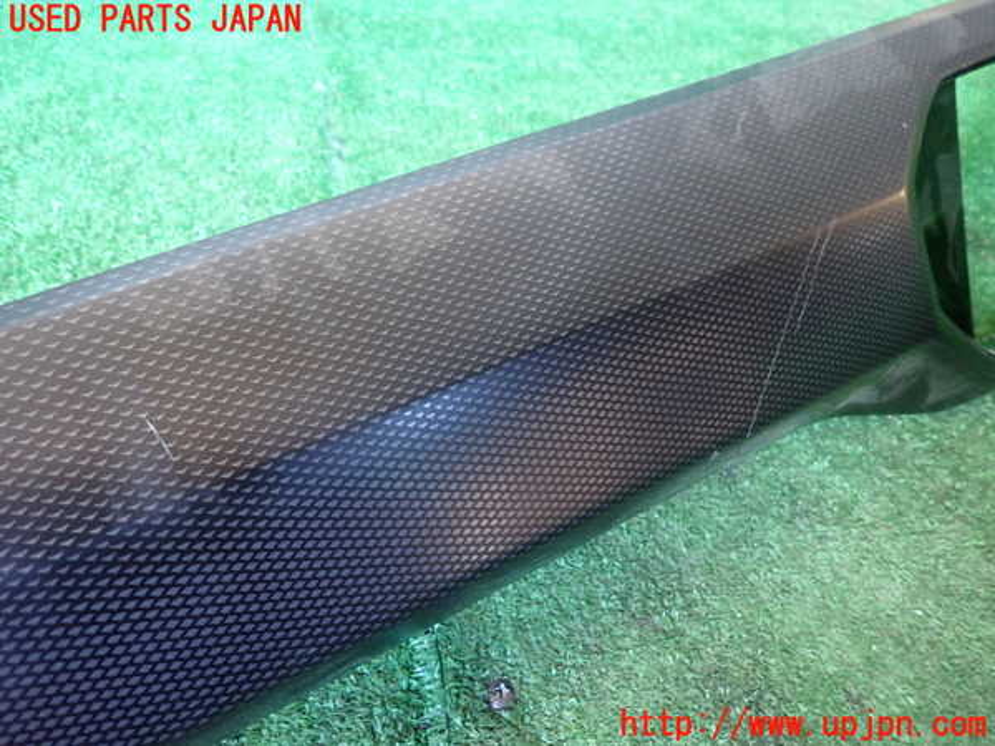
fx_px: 719
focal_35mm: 25
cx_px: 498
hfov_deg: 69.4
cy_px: 373
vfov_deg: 54.9
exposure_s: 1/30
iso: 640
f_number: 2
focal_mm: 4.5
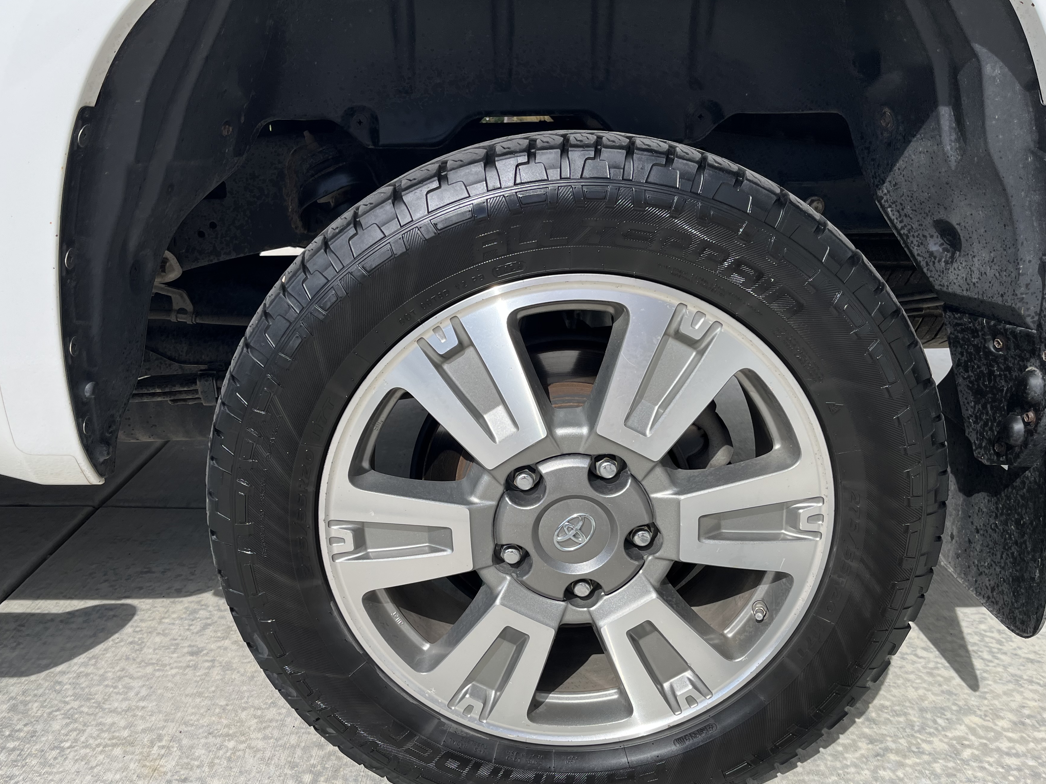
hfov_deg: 59.9
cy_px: 449
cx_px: 505
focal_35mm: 30
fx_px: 907
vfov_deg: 46.7
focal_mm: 5.1
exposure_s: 1/3215
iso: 50
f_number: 1.6
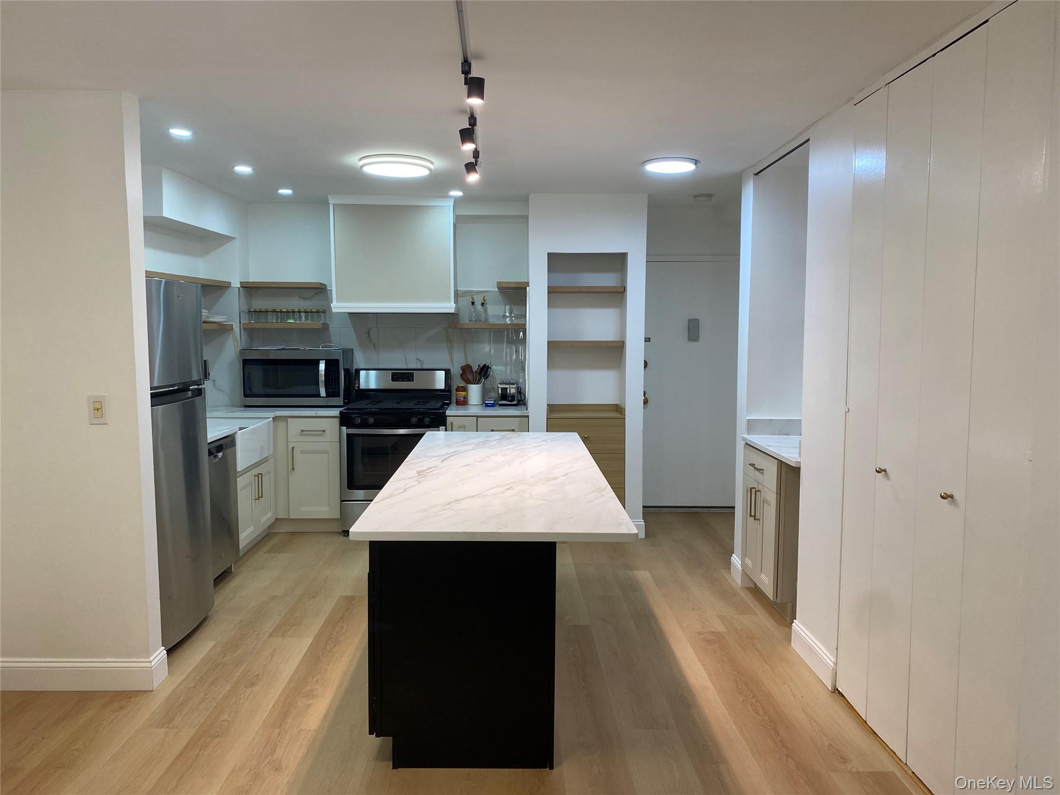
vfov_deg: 53.1
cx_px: 530
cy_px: 398
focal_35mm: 26
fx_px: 796
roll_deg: -0.5
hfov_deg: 67.3
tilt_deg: -5.2
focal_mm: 4.25
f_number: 1.8
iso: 100
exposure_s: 1/120
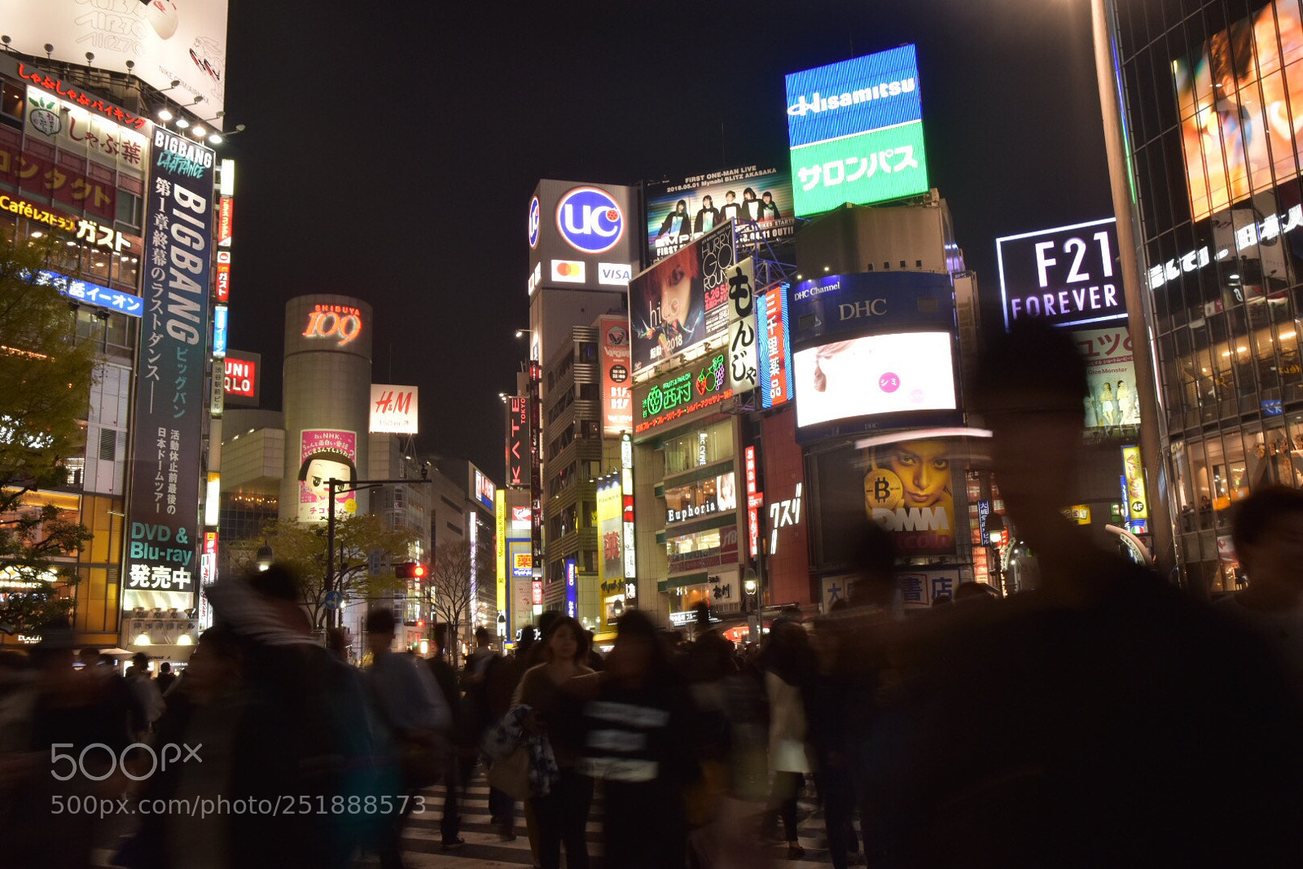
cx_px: 652
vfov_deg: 43.6
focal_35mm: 30
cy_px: 434
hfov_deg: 61.9
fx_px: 1086
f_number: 10
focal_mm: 20
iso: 400
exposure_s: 1/6
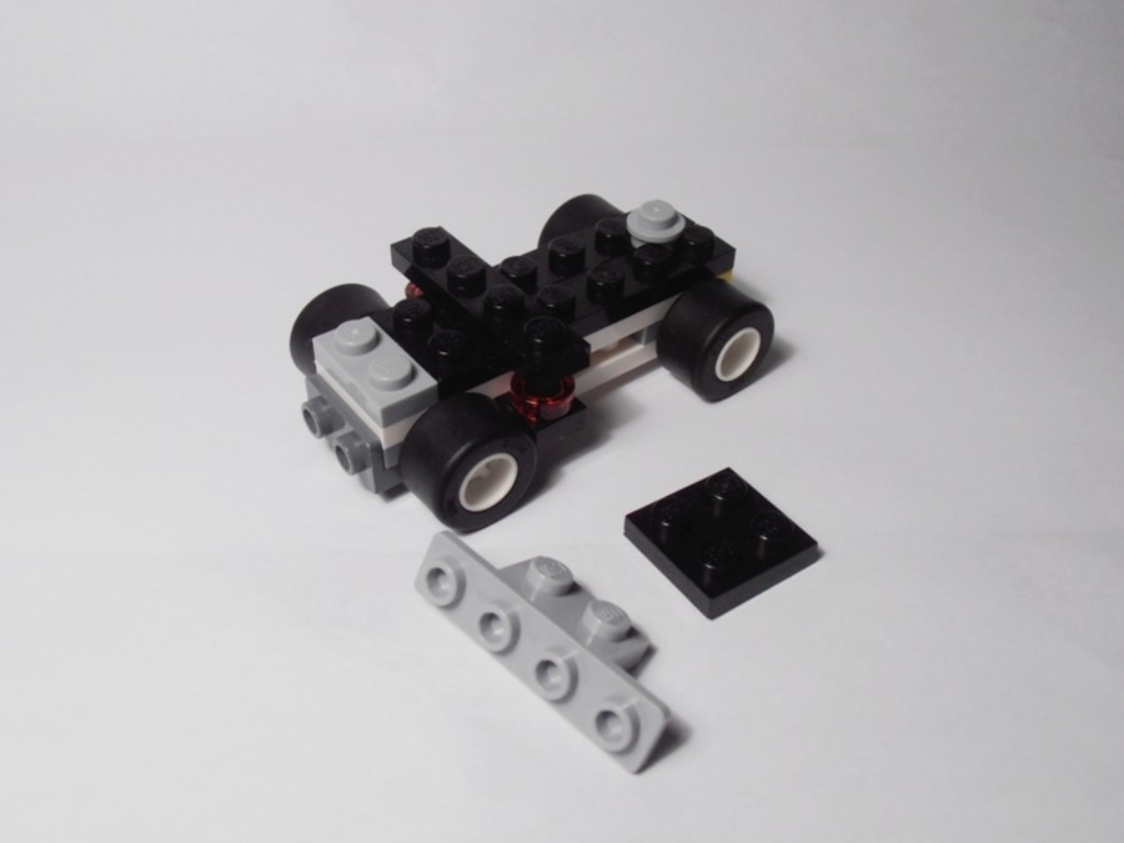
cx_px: 562
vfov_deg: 38.7
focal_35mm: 37
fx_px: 1201
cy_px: 422
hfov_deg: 50.1
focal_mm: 6.61
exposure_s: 1/60
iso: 80
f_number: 3.9
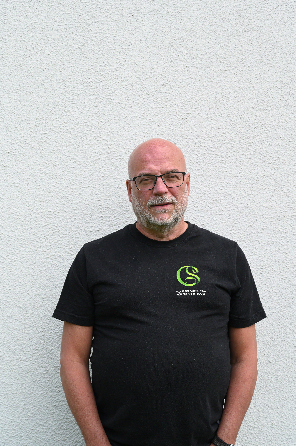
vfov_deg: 40.4
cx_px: 148
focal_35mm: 49
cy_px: 223
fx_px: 605
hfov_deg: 27.5
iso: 250
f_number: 7.1
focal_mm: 49
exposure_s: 1/200
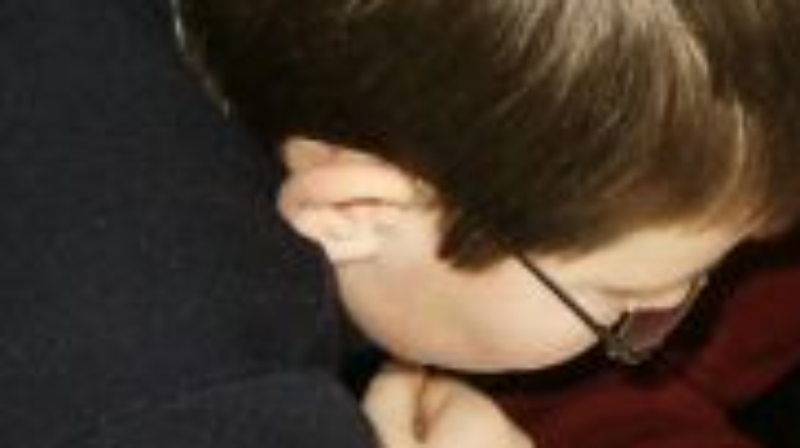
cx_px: 686
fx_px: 2670
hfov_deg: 16.9
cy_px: 272
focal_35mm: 126
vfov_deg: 9.6
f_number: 3
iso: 200
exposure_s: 1/45
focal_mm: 7.18
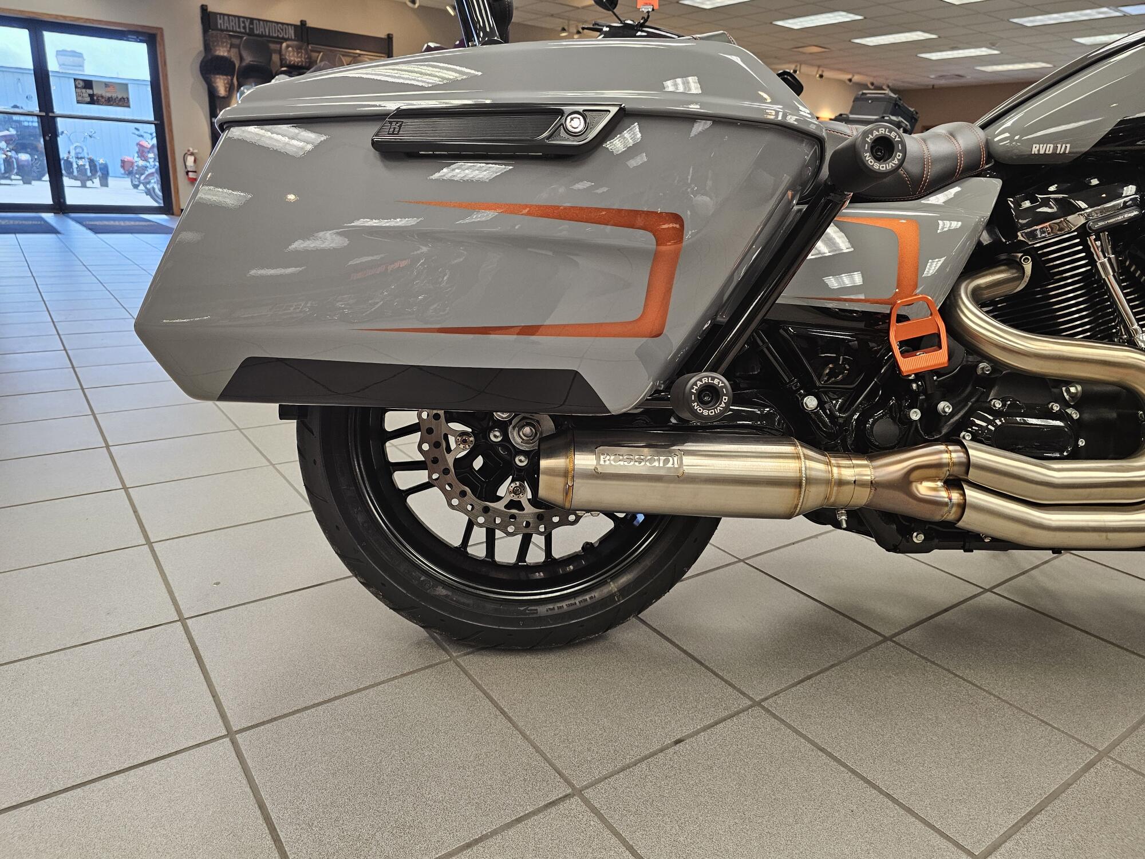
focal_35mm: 23
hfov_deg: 73.9
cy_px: 430
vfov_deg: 58.9
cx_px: 572
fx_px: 761
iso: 250
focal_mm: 6.3
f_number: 1.7
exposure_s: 1/120
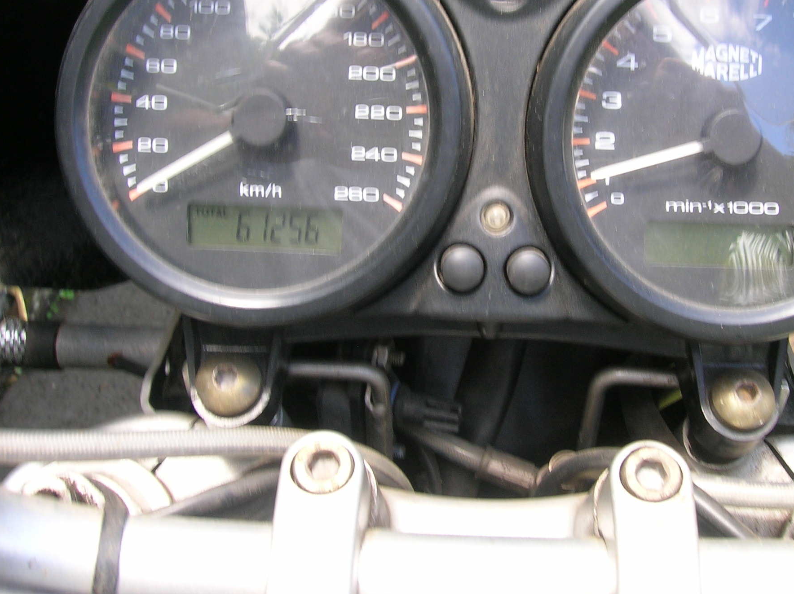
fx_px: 1008
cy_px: 218
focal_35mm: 44
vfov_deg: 32.7
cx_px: 495
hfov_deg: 42.7
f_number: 4.9
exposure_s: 1/39.6
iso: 50
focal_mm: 5.7
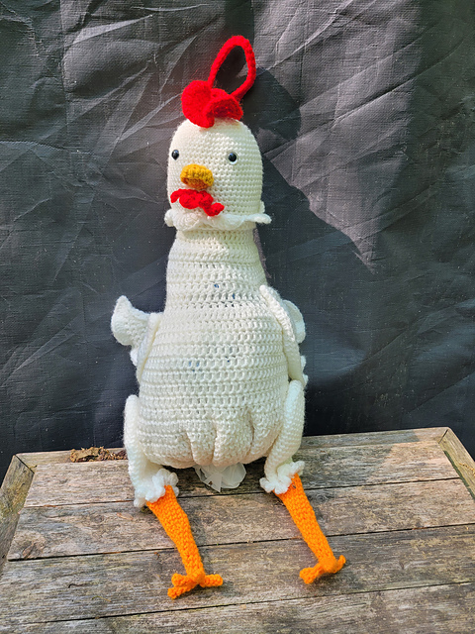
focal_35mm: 26
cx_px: 238
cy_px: 317
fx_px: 476
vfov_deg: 67.3
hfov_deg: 53.1
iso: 40
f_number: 1.8
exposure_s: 1/179
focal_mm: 5.4
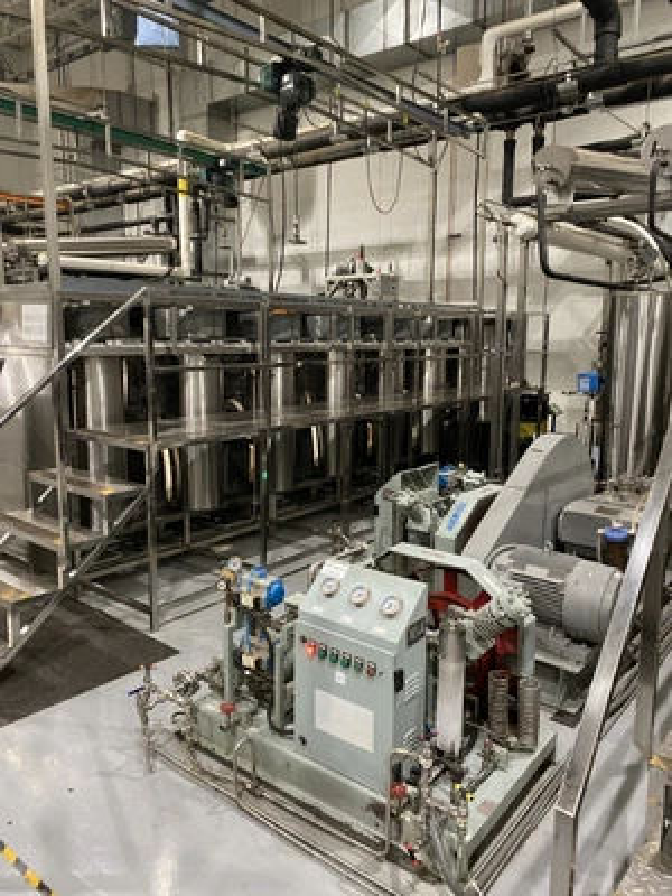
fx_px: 673
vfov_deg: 67.3
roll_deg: +1.0
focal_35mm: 26
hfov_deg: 53.1
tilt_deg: -4.9
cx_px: 336
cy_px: 448
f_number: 1.8
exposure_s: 1/40
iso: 400
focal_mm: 4.25
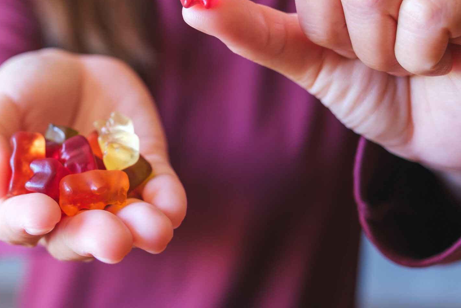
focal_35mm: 70
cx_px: 109
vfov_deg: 19.2
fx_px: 896
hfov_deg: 28.4
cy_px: 51
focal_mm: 25.7
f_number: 2.8
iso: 200
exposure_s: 1/40
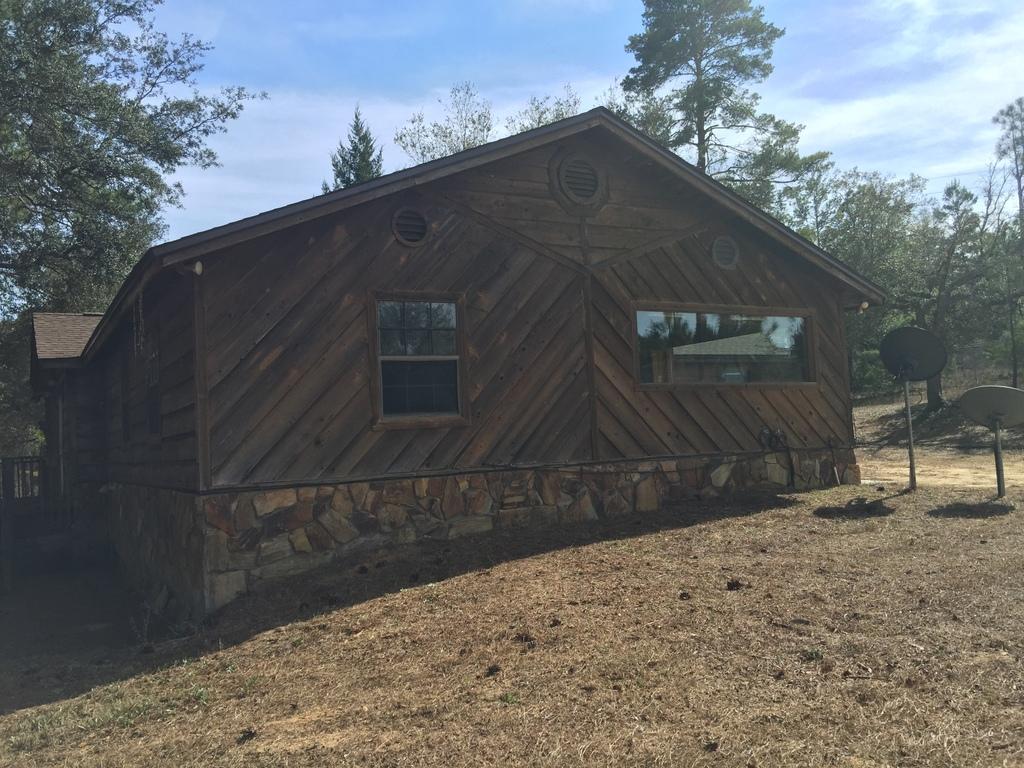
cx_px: 512
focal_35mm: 29
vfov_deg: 48.2
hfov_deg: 61.7
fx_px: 858
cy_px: 384
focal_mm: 4.15
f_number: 2.2
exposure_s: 1/1647
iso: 32
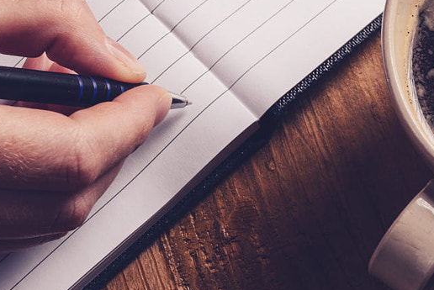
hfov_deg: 13.2
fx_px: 1870
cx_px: 135
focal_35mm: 155
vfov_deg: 8.8
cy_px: 36
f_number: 11
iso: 50
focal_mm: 50
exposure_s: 1/125
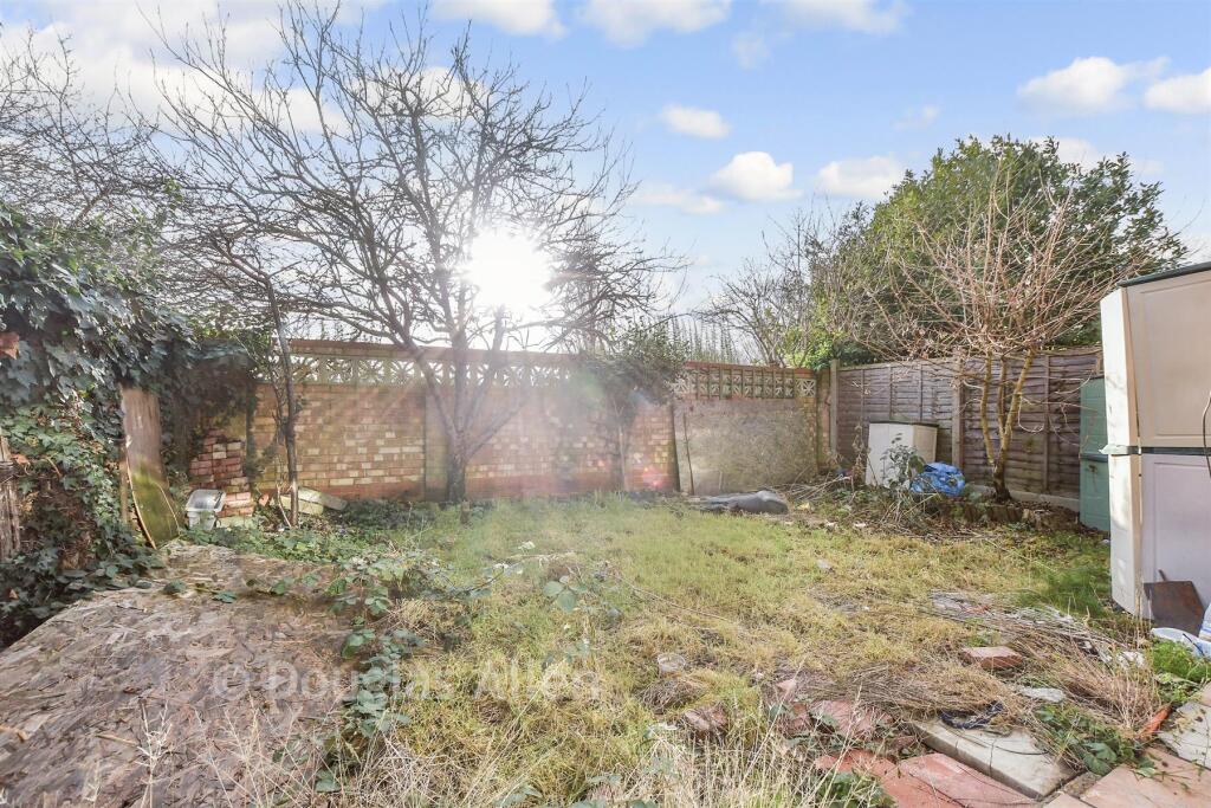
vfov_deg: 77.3
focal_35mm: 15
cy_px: 404
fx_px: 505
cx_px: 606
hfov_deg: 100.4
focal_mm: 10
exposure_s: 1/160
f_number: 8
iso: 160
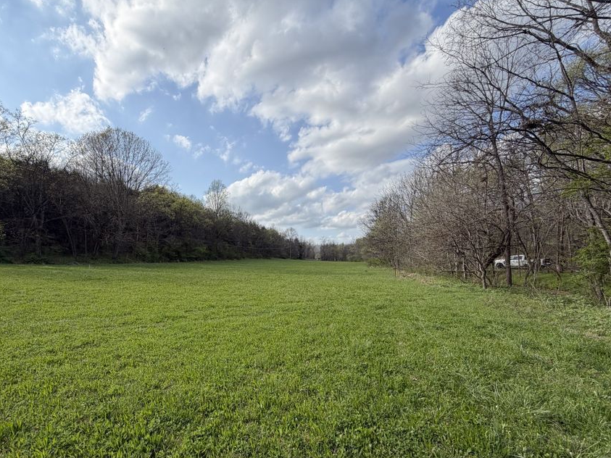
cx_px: 252
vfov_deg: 73.9
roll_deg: -0.4
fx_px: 300
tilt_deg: -1.5
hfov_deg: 90.1
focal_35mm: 17
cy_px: 275
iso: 25
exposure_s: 1/830
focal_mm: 2.22
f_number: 2.2
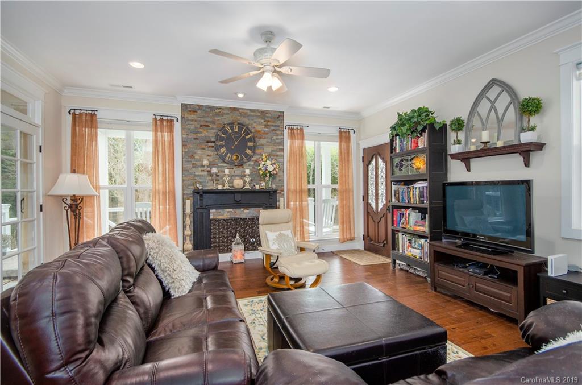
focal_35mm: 16
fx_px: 266
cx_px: 291
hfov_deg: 95.1
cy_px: 192
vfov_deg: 71.7
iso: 400
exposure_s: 1/100
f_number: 7.1
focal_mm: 11
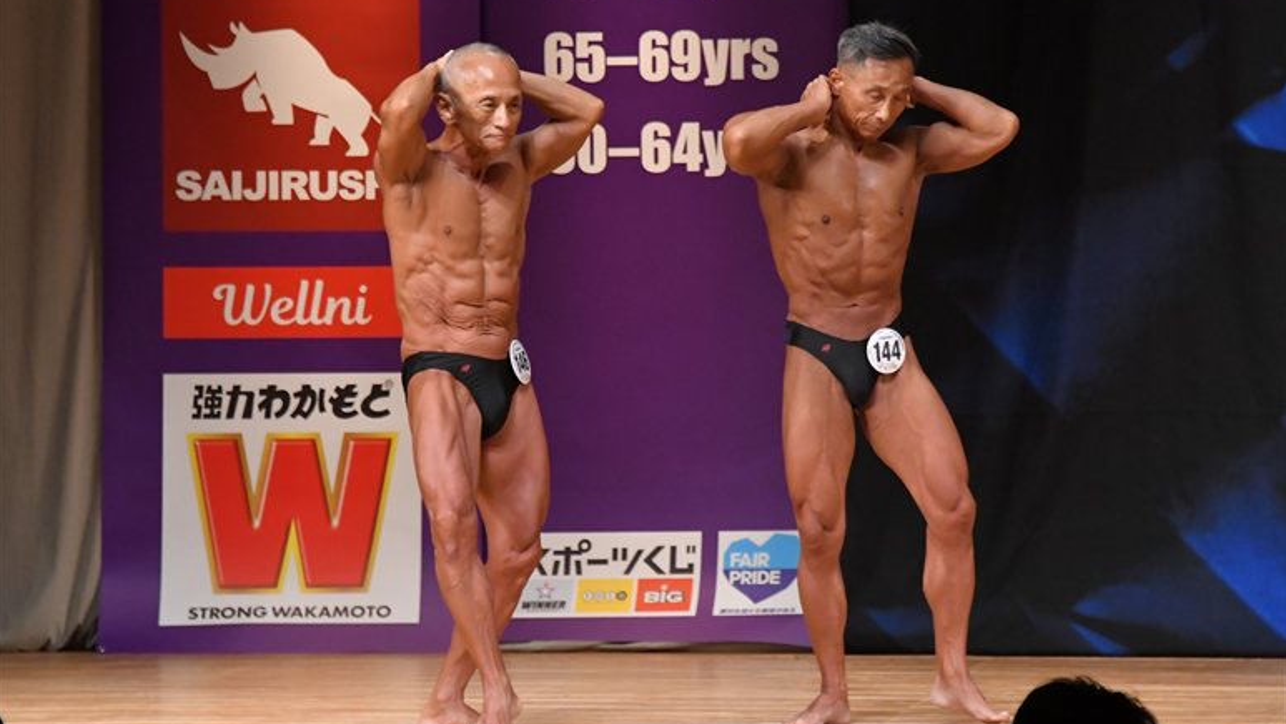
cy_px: 353
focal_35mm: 315
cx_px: 643
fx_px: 10742
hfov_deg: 6.9
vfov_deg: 3.9
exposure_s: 1/400
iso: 4500
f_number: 5.6
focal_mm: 200
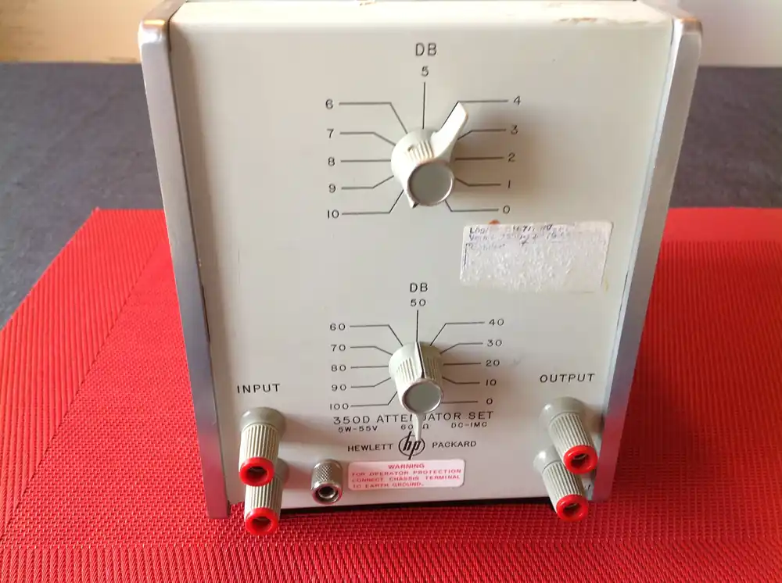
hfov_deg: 52.7
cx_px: 391
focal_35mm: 35
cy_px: 292
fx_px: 789
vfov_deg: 40.6
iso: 64
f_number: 2.4
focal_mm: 4.28
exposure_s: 1/24
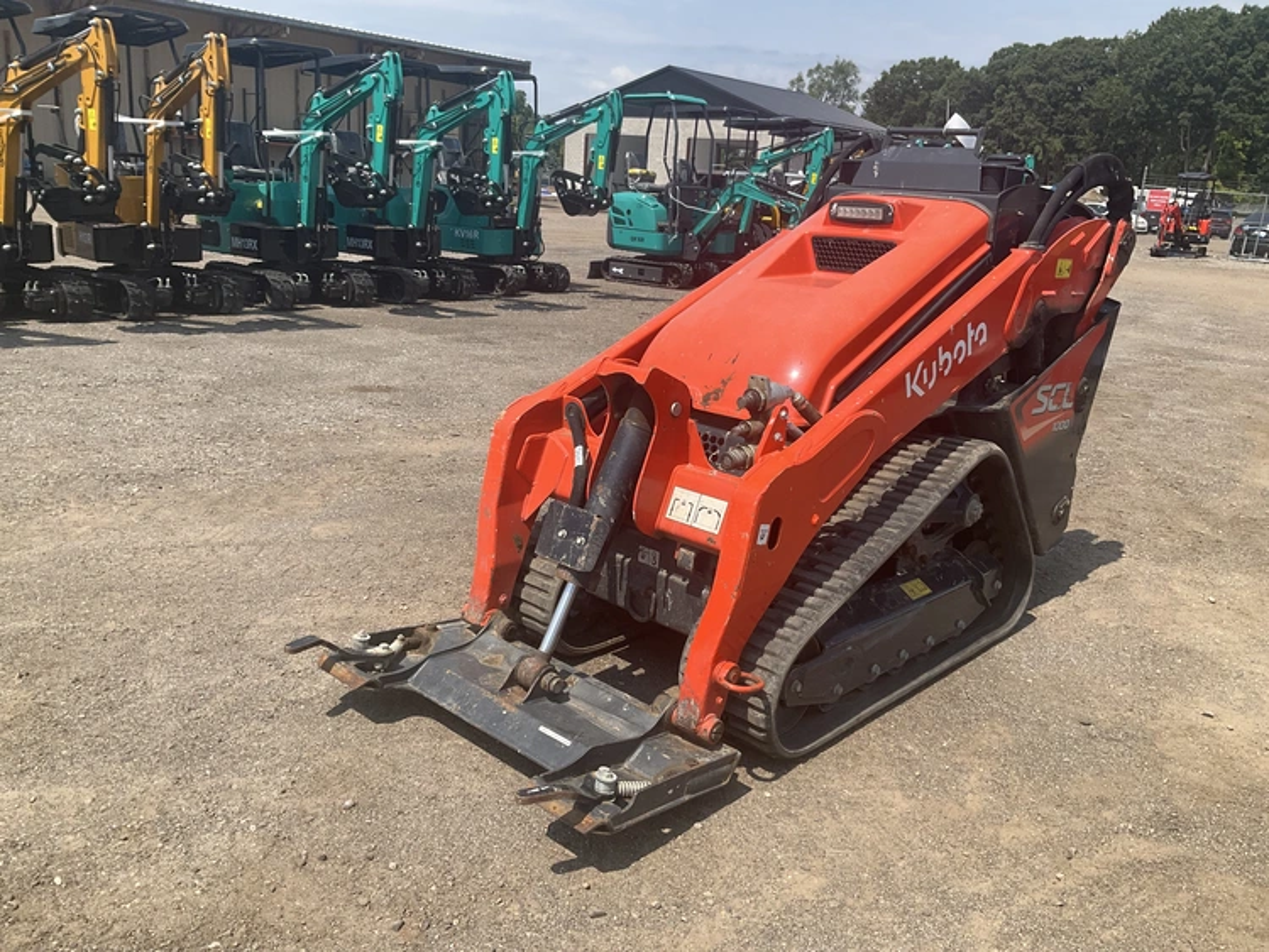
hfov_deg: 61.6
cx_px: 634
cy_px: 476
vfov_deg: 48.3
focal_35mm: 29
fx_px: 1063
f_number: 1.8
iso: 25
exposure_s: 1/1577
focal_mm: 3
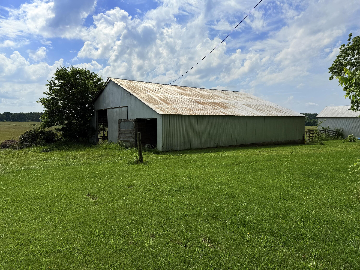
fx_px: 250
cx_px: 180
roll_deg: -0.3
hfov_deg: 71.6
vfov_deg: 56.8
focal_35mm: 24
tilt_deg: -3.3
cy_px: 135
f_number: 1.78
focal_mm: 6.76
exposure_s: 1/14286
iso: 80
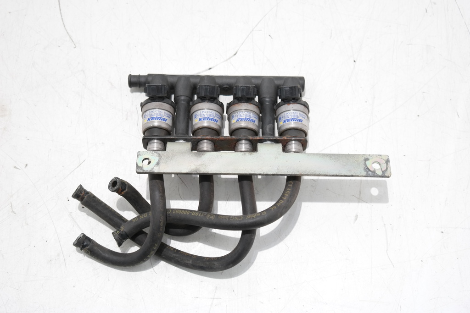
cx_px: 235
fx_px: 692
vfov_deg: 25.5
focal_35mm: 53
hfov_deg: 37.5
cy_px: 156
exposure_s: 1/60
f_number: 4.5
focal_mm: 35
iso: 400
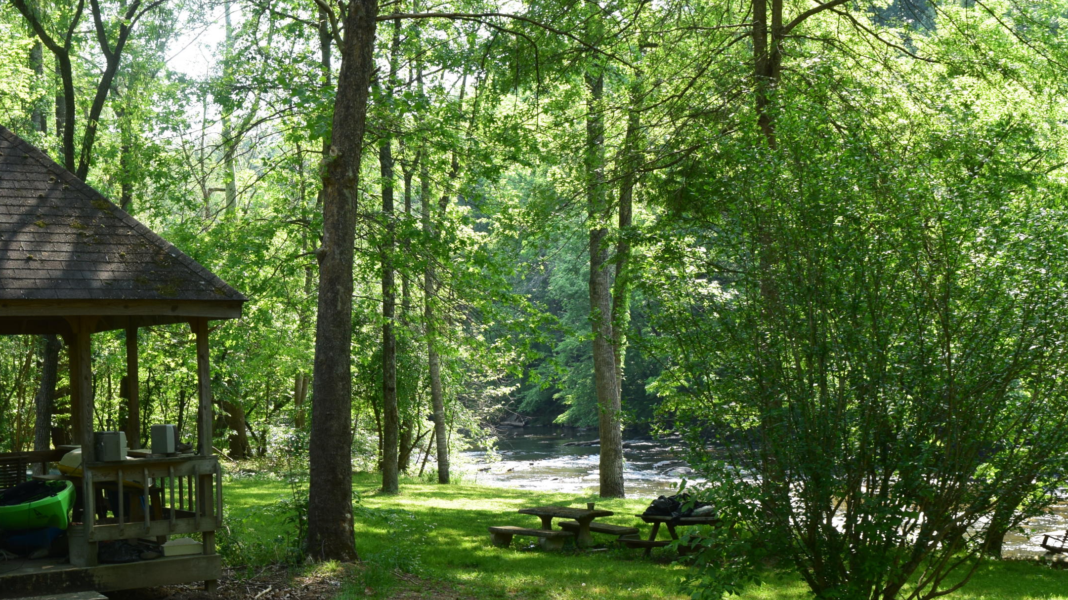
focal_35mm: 48
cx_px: 443
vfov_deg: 24.7
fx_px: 1359
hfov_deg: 42.7
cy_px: 428
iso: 400
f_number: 9
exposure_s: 1/125
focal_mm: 22
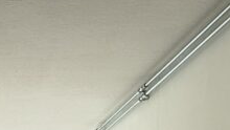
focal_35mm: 71
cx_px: -95
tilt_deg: -2.6
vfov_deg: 13.0
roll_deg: -0.3
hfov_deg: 24.5
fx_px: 433
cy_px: 309
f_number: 2.2
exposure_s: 1/168
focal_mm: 2.22
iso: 64
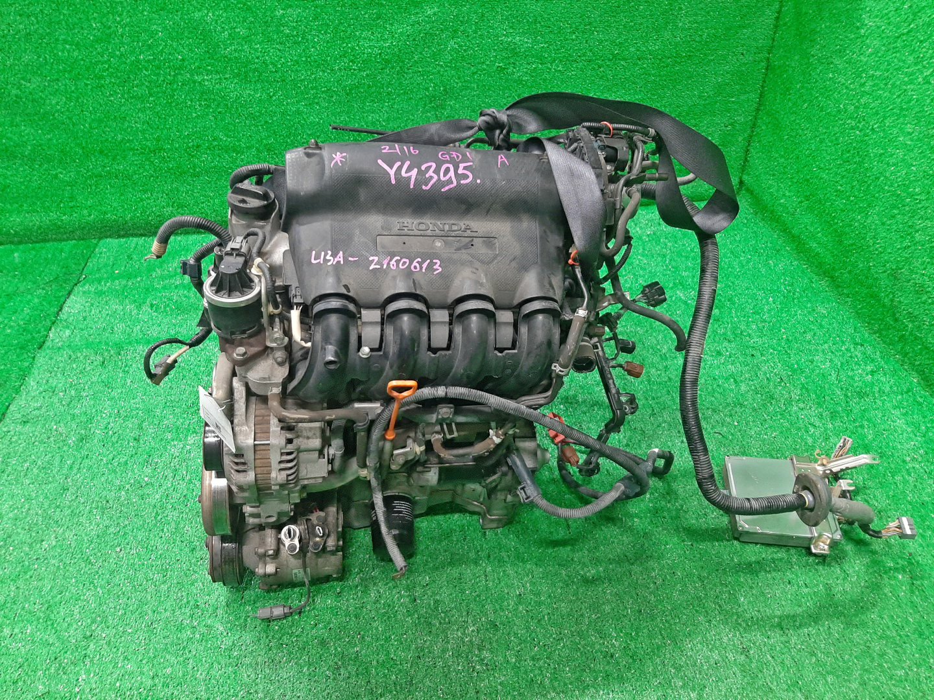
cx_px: 467
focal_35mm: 26
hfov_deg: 67.3
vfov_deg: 53.1
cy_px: 350
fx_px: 702
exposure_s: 1/50
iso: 214
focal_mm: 3.93
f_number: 1.7
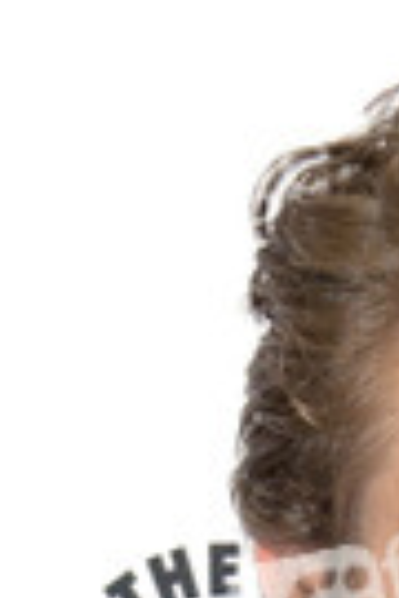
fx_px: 2211
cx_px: 587
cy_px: 833
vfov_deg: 14.6
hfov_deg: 10.0
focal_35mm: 133
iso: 400
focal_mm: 45
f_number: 4
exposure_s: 1/400
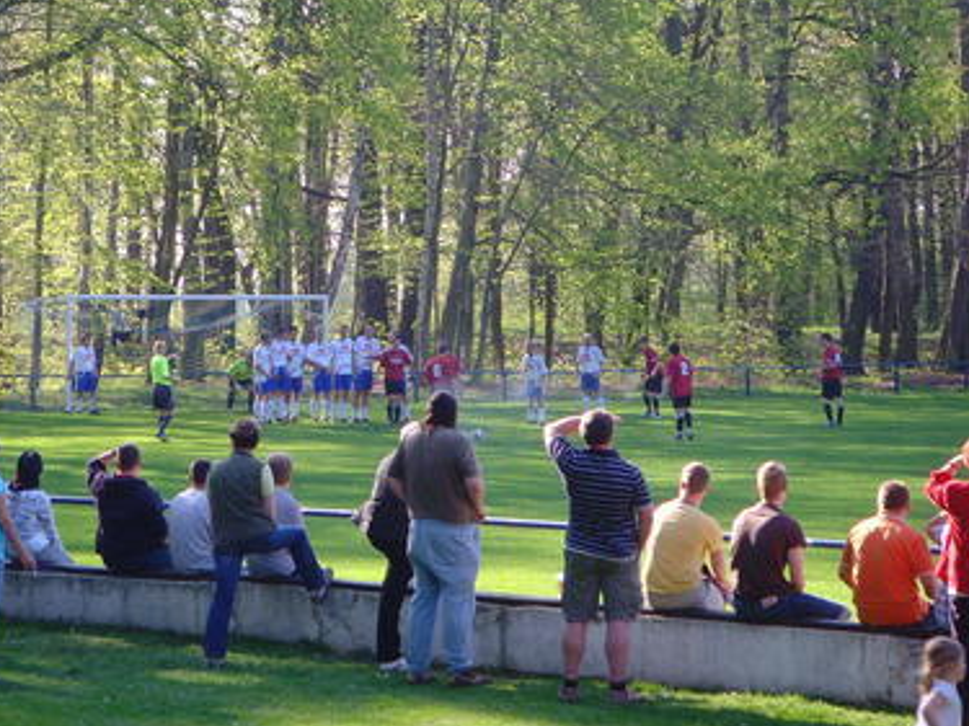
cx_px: 336
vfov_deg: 9.5
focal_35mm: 156
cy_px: 342
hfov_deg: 12.7
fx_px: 4365
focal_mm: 19.8
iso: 100
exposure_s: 1/125
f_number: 4.5
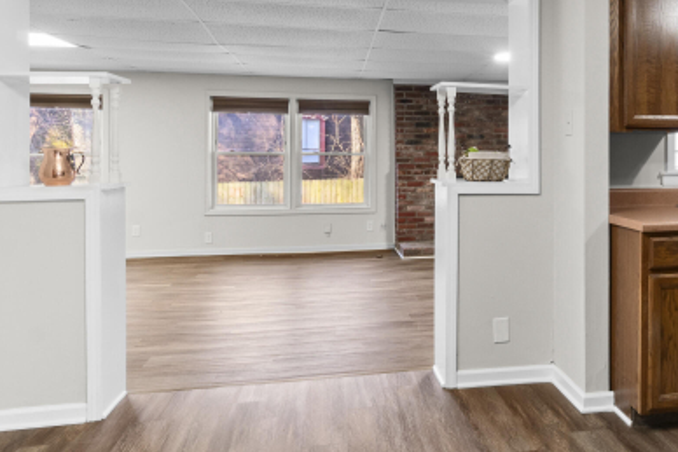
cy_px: 162
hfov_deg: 61.7
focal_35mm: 29
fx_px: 546
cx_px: 465
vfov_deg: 44.5
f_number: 11
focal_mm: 10
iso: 400
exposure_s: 1/1.25
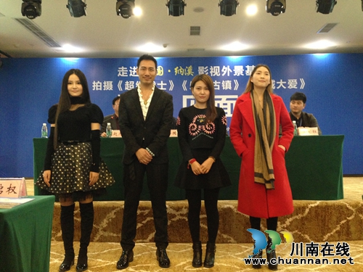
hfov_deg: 55.4
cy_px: 136
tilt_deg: +2.0
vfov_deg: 42.9
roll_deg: +0.2
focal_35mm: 33
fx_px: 346
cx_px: 182
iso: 320
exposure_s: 1/17
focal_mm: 4.12
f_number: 2.4
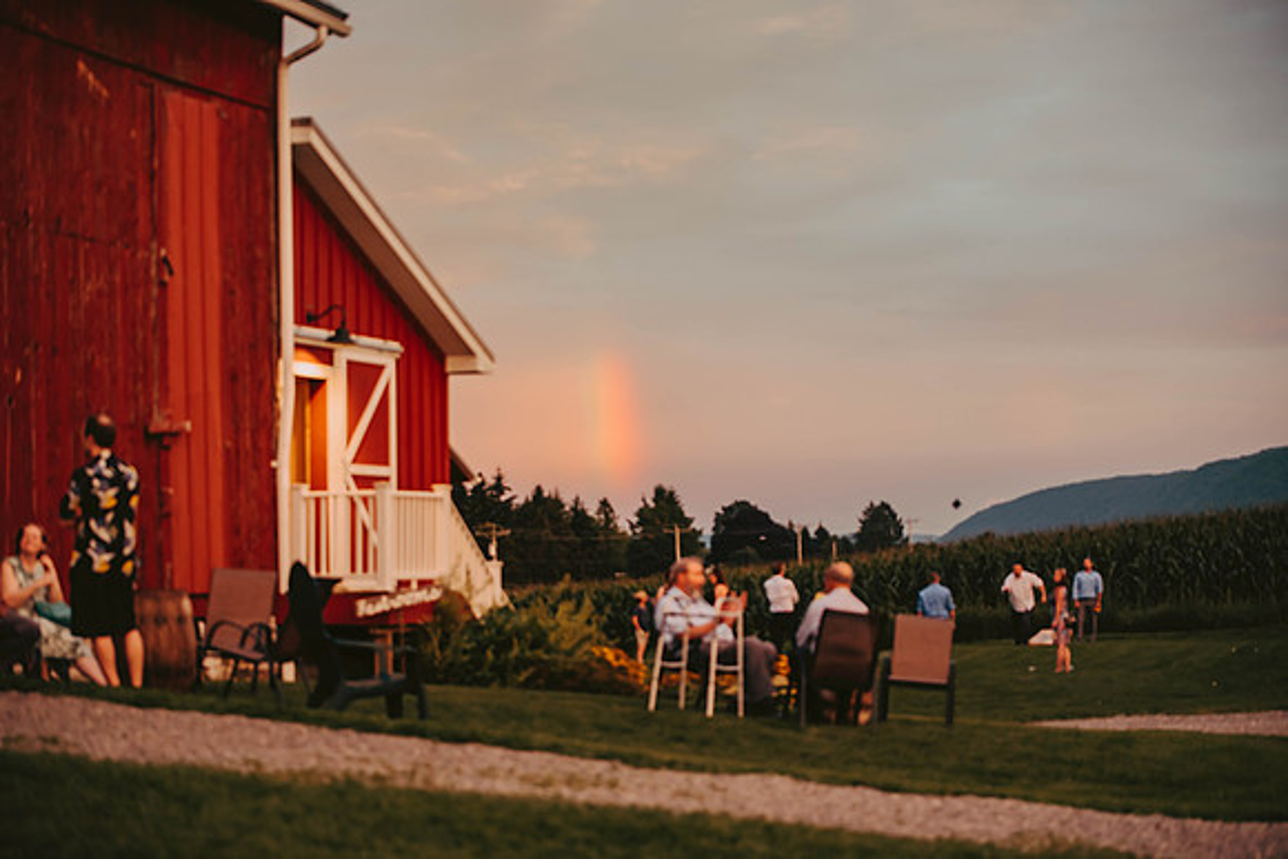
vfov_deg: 19.5
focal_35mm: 70
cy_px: 430
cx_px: 644
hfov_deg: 28.8
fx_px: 2505
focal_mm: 70
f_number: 2.8
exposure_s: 1/100
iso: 640
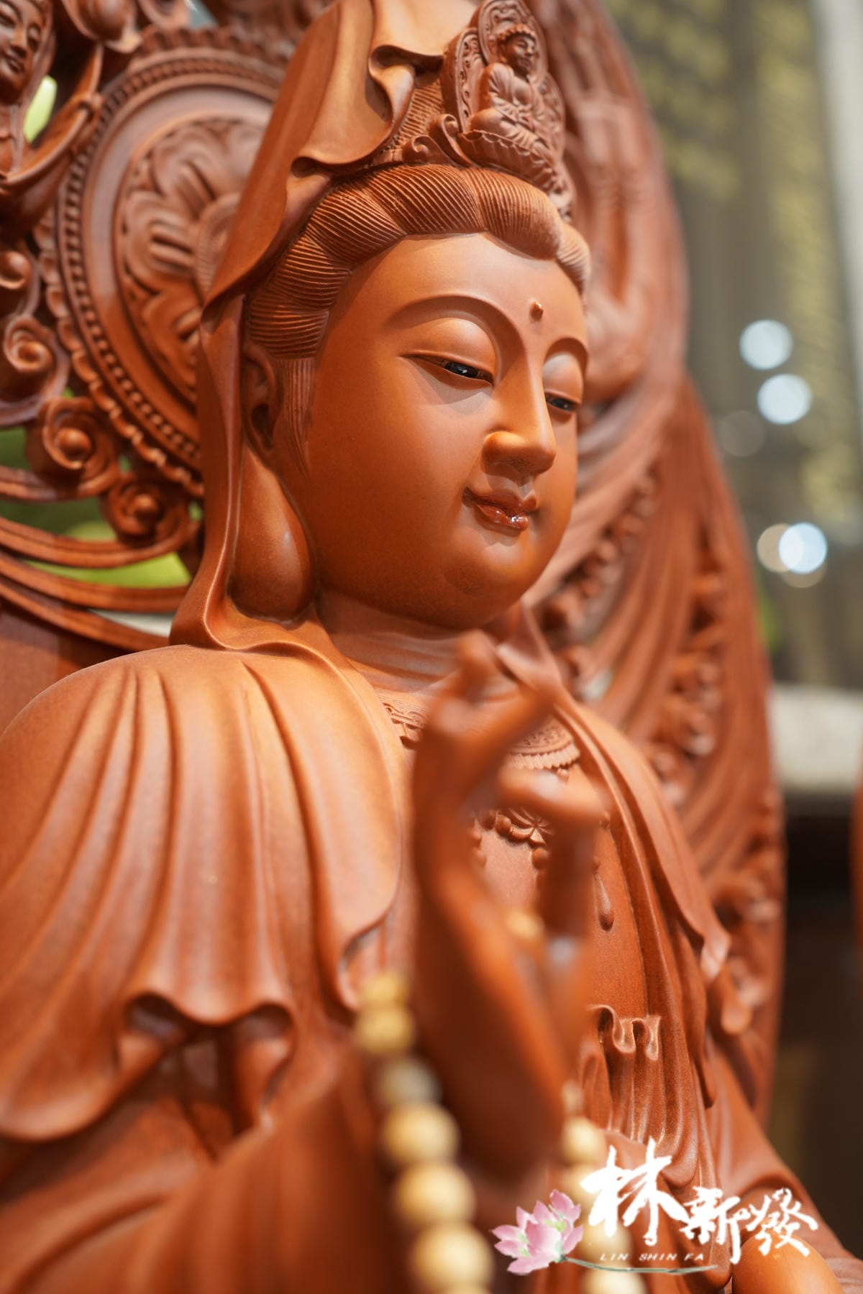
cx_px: 432
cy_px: 647
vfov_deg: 54.4
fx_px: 1258
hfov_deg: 37.9
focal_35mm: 35
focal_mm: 35
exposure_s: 1/50
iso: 1250
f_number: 4.5
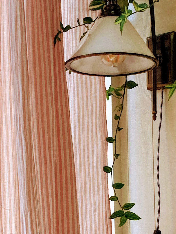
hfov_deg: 13.7
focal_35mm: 108
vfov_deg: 18.0
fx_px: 732
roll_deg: +0.5
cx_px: 86
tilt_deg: +5.5
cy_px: 192
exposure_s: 1/116
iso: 80
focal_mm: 3.99
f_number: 1.8
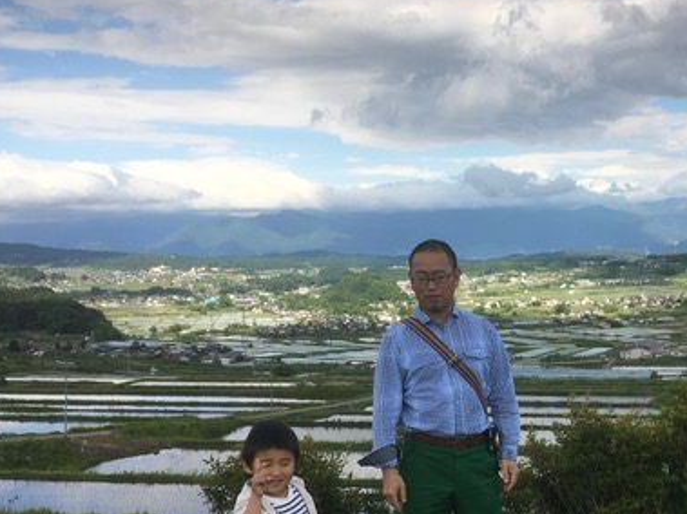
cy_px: 355
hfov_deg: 37.6
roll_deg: +0.0
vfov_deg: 29.4
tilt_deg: -5.9
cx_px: 546
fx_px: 972
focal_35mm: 49
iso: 25
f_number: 2.2
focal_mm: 4.15
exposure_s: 1/1026
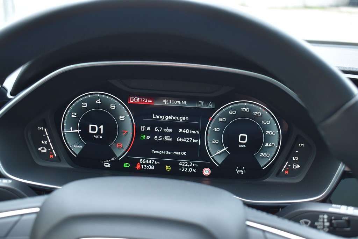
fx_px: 418
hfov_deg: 46.4
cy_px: 120
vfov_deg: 31.9
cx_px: 179
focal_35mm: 42
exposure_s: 1/80
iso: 400
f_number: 4.5
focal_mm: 28
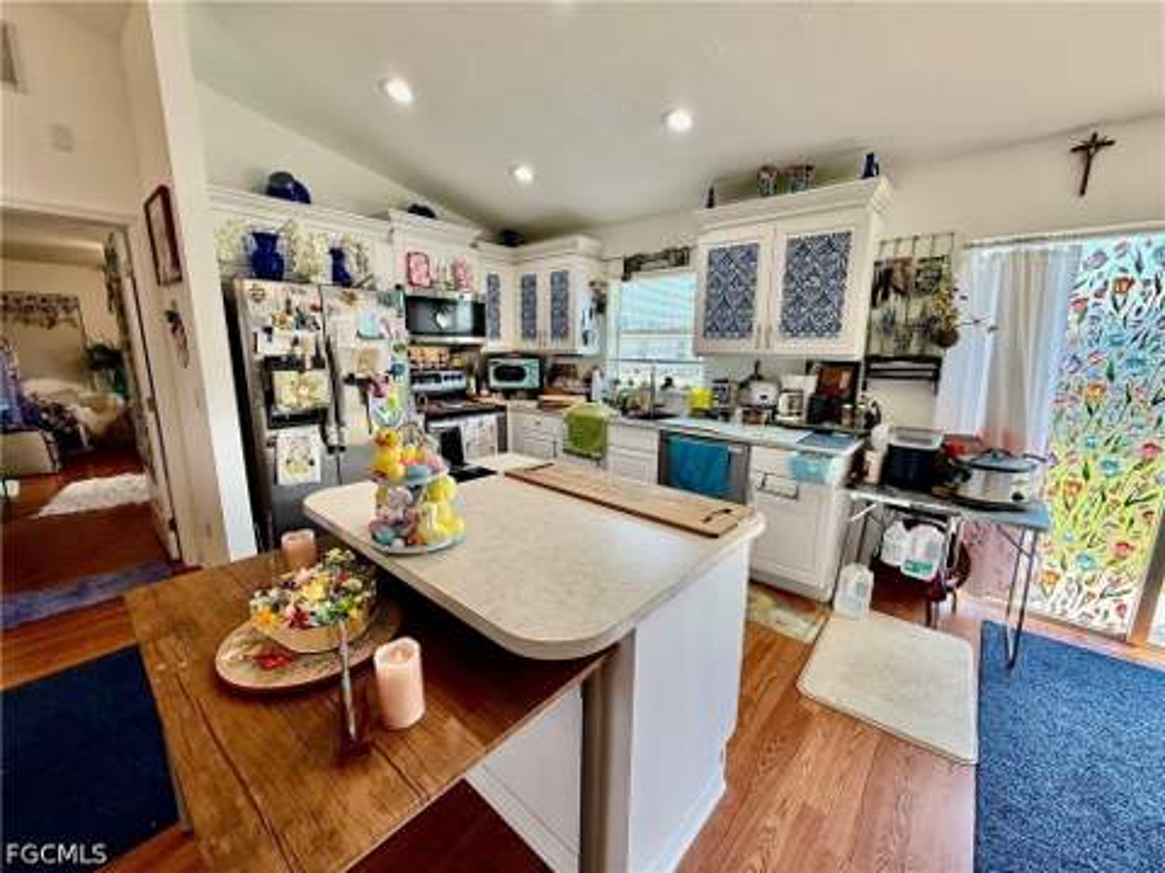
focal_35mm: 14
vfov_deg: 85.7
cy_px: 436
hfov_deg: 102.1
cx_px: 582
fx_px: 471
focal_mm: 2.22
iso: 80
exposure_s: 1/99
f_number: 2.2
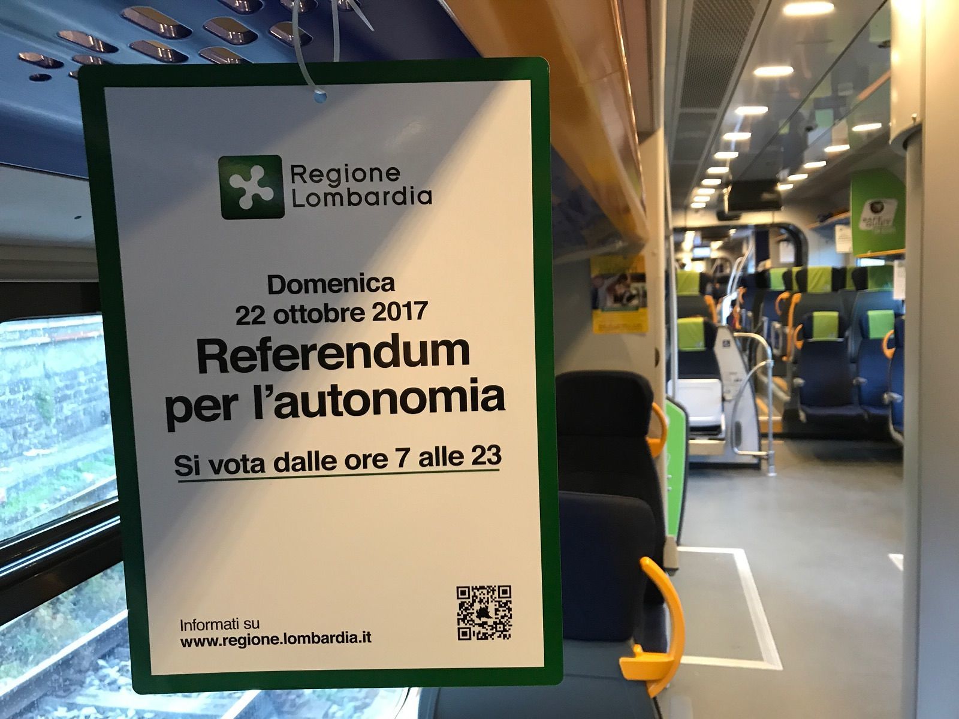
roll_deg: +1.2
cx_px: 480
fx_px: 776
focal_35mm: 28
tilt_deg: -4.7
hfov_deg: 63.4
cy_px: 360
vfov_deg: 49.7
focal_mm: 3.99
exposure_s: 1/17
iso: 80
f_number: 1.8
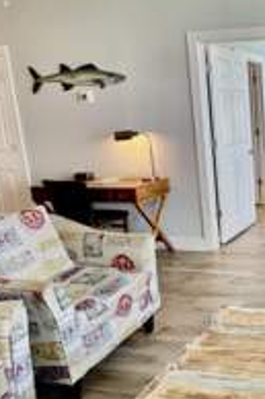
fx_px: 398
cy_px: 184
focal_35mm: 36
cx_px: 333
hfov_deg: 30.2
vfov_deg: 53.1
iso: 250
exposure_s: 1/120
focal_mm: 2.22
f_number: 2.2
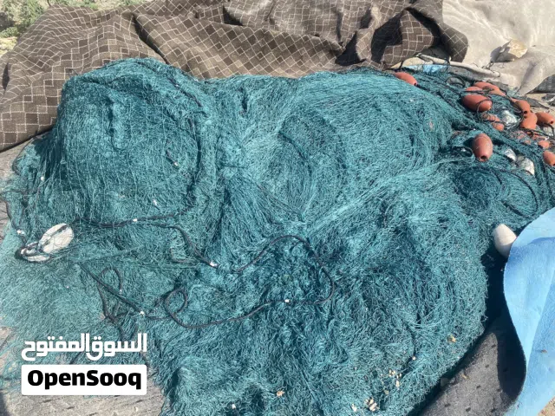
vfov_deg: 53.1
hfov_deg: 67.3
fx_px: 417
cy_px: 208
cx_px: 278
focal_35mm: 26
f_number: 1.8
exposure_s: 1/1898
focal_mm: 4.25
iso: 32
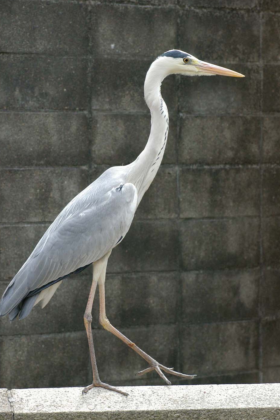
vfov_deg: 14.2
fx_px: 1691
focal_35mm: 145
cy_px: 207
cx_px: 137
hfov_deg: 9.5
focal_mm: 90
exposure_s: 1/350
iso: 800
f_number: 6.7
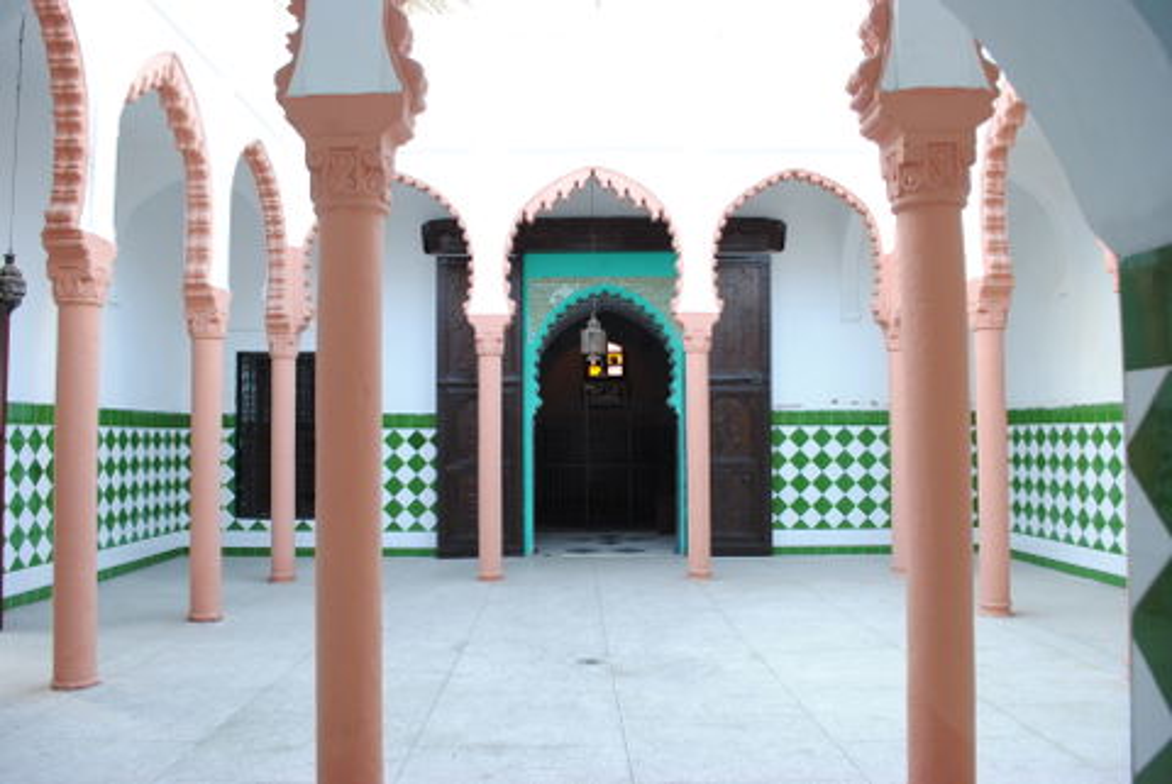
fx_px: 880
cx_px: 586
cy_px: 392
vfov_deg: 48.0
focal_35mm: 27
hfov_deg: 67.3
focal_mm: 18
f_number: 5
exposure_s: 1/25
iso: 200
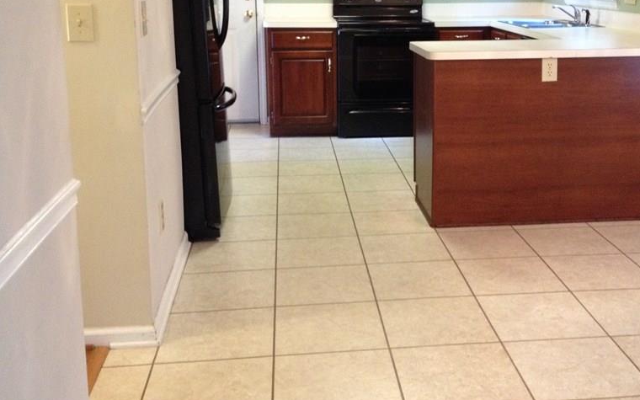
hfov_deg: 40.1
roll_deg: +0.6
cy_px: 129
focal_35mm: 50
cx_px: 390
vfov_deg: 25.7
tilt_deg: -11.6
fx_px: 872
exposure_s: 1/20
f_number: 2.4
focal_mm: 4.28
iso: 250
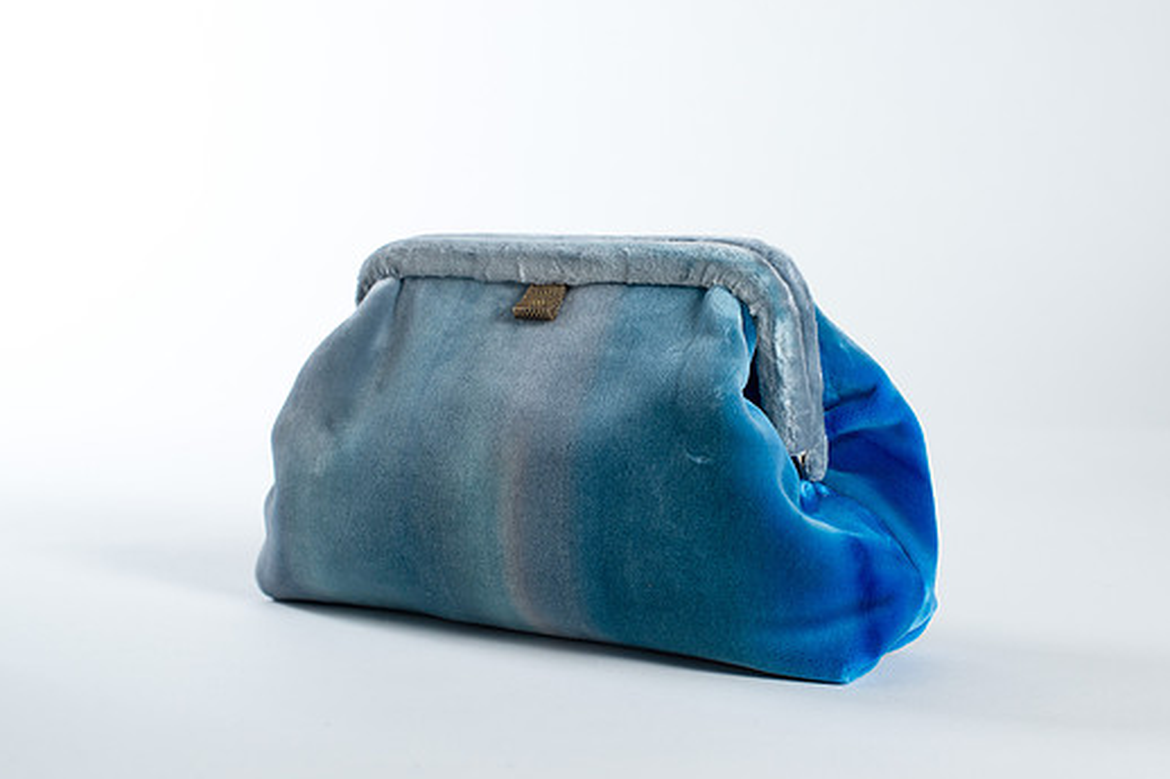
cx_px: 646
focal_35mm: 56
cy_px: 428
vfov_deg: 24.2
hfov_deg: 35.6
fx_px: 1819
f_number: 7.1
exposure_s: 1/200
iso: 200
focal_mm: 50
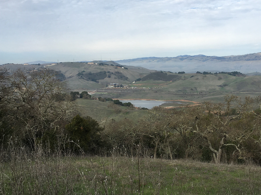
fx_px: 294
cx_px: 159
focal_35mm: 39
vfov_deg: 36.8
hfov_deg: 47.5
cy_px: 108
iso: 25
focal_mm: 4.15
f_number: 2.2
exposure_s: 1/1637
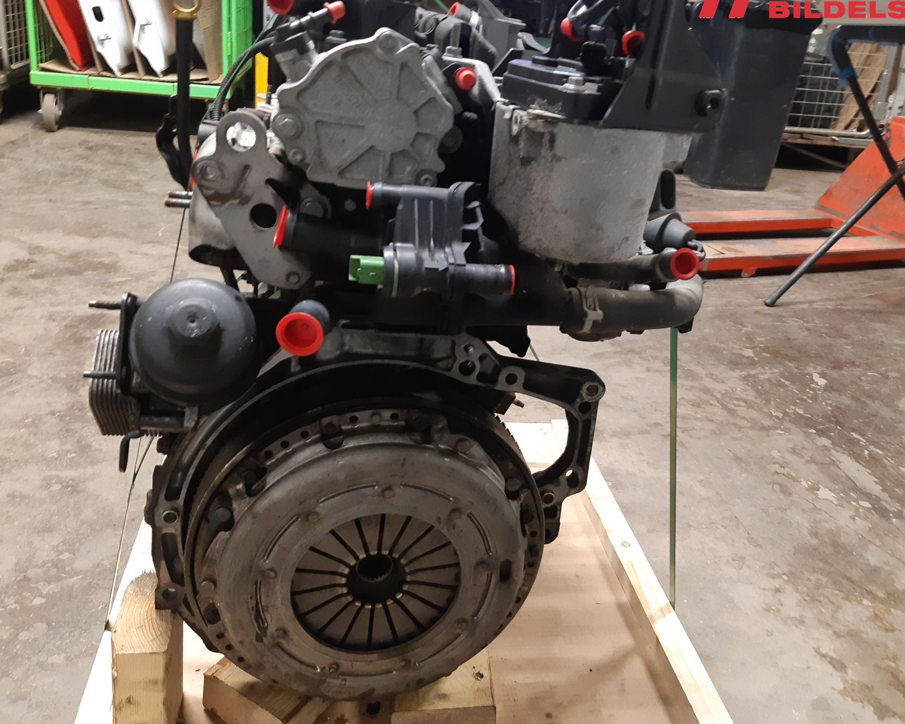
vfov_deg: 48.5
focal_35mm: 30
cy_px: 331
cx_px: 484
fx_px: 804
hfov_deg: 58.7
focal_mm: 3.93
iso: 200
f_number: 1.7
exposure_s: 1/25
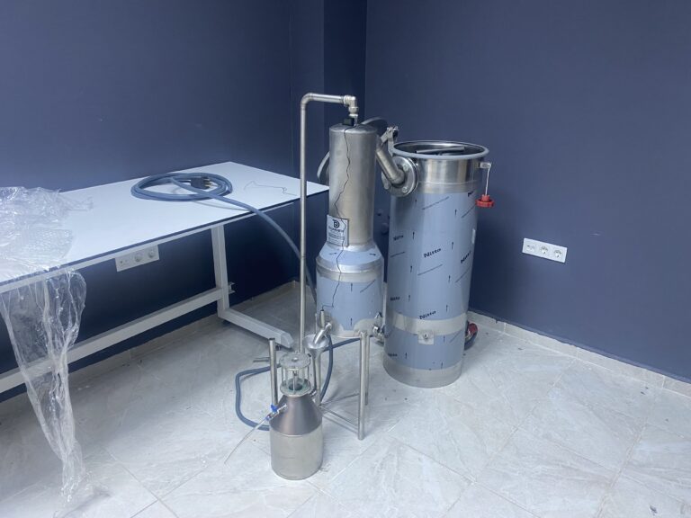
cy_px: 259
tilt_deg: -20.5
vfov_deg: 53.1
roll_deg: -1.4
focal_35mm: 26
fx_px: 519
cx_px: 346
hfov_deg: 67.3
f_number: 1.8
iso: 125
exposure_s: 1/50
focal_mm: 4.25
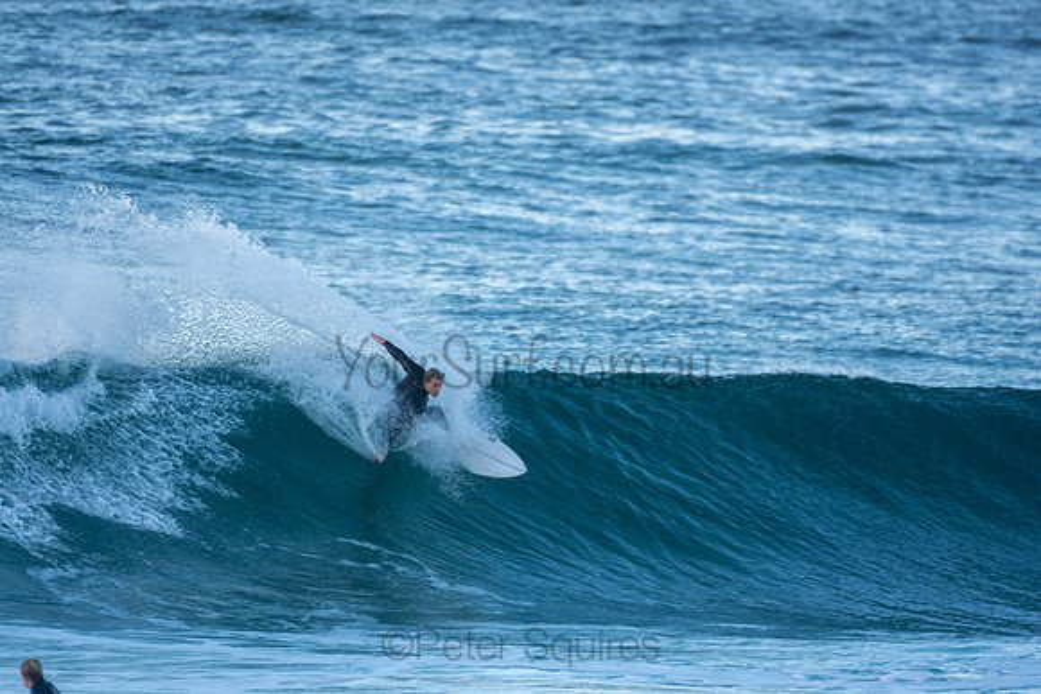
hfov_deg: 2.7
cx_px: 520
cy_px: 347
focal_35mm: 750
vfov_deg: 1.8
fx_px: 21692
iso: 280
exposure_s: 1/400
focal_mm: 500
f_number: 5.6
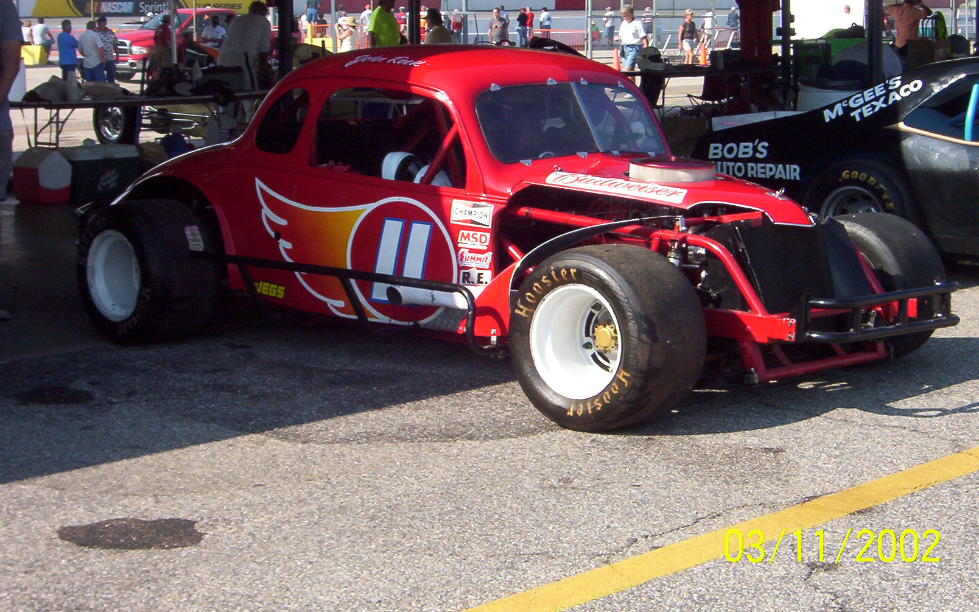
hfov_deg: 29.8
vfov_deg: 18.9
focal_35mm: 69
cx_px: 493
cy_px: 264
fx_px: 1841
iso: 100
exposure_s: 1/320
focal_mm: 9.98
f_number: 6.7
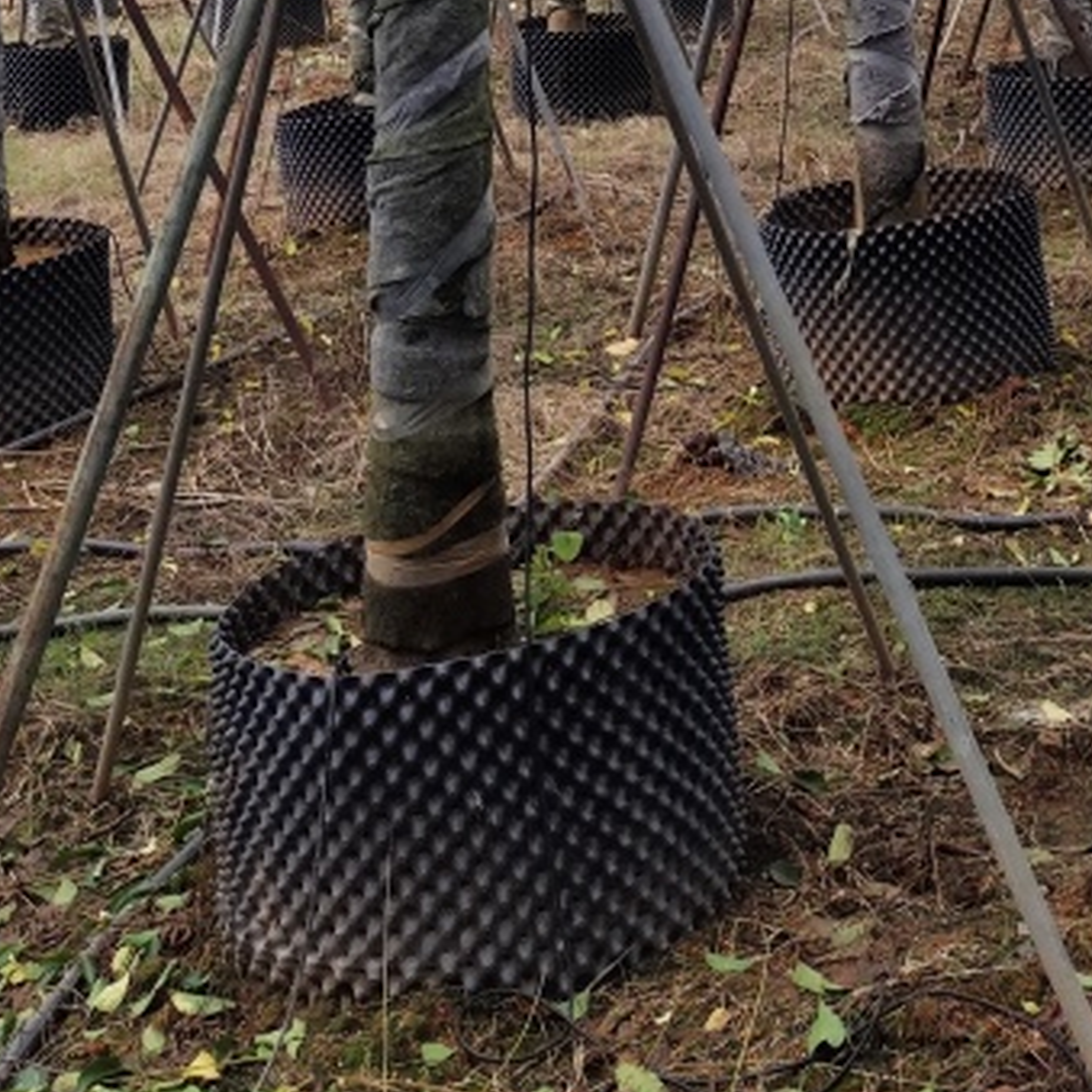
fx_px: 2284
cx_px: 883
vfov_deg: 22.2
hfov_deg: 26.4
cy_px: -549
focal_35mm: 64
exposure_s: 1/731
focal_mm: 6.19
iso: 50
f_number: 1.65
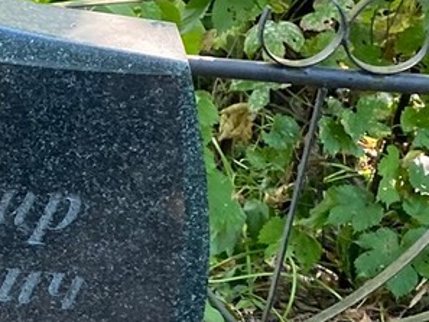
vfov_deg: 11.7
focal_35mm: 126
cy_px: 312
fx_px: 1562
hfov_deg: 13.2
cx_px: -472
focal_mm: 4.25
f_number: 1.8
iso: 100
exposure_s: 1/121
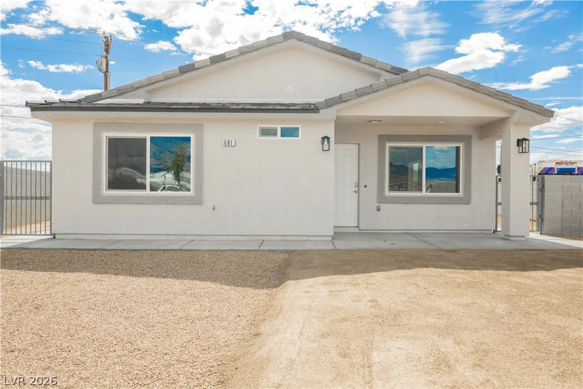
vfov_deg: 47.9
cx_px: 292
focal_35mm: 27
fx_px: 437
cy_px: 194
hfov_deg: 67.4
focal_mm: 27
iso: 100
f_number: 8
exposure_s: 1/200
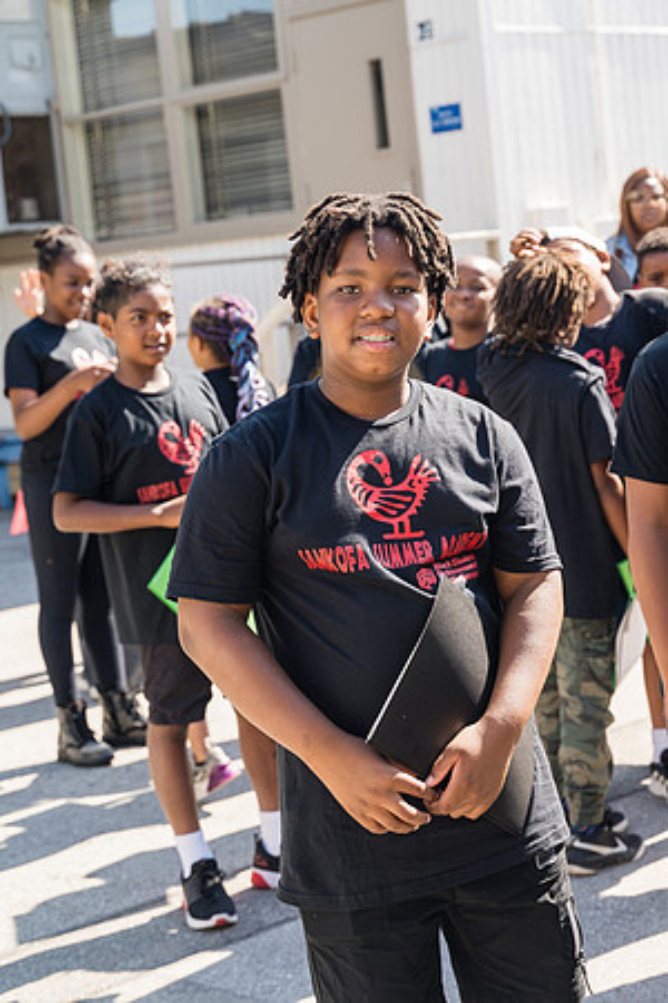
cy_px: 437
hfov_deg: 17.3
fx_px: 2167
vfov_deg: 26.0
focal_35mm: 78
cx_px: 560
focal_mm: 46
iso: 100
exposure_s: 1/250
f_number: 4
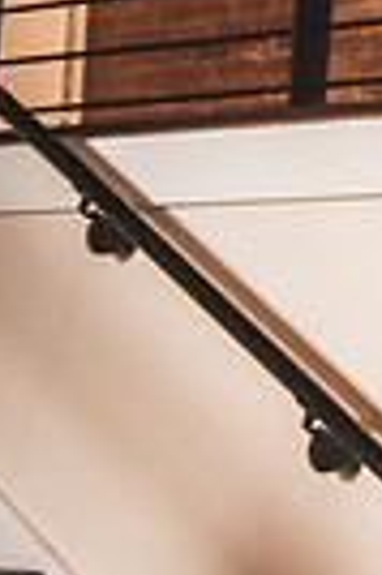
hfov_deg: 7.9
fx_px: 2346
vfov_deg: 13.9
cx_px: 1193
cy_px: 135
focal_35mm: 147
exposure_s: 1/125
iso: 500
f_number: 2.8
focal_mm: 34
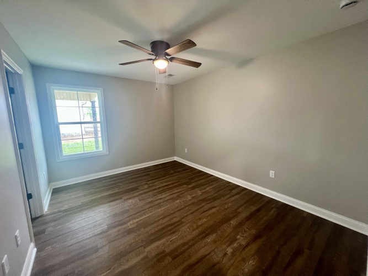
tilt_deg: -7.9
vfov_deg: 89.9
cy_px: 138
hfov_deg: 106.2
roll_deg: +1.2
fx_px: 138
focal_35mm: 13
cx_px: 184
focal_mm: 1.57
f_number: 1.8
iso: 320
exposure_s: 1/60
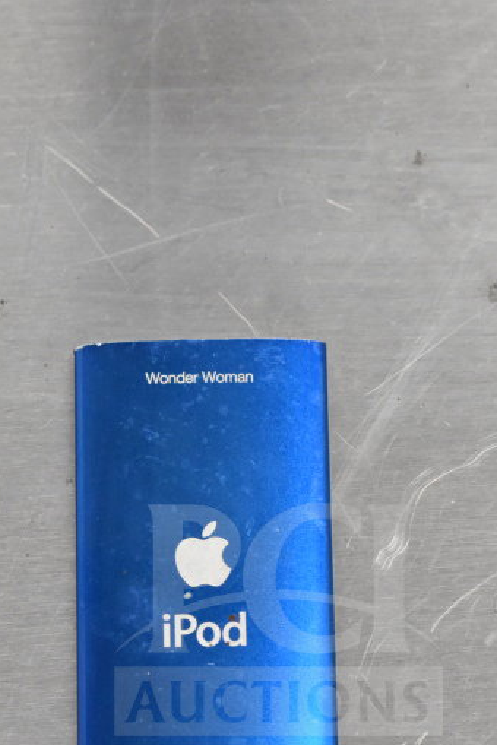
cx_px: 278
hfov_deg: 9.3
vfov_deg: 13.8
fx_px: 3062
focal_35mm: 148
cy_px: 620
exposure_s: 1/100
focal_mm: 55
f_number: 5.6
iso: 3600
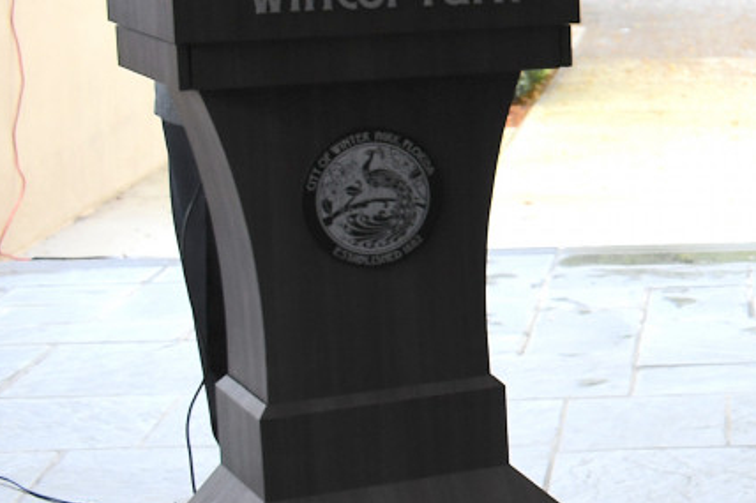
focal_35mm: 101
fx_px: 2120
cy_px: 169
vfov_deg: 13.5
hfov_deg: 17.3
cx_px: 1261
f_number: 5.6
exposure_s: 1/125
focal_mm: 20
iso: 320
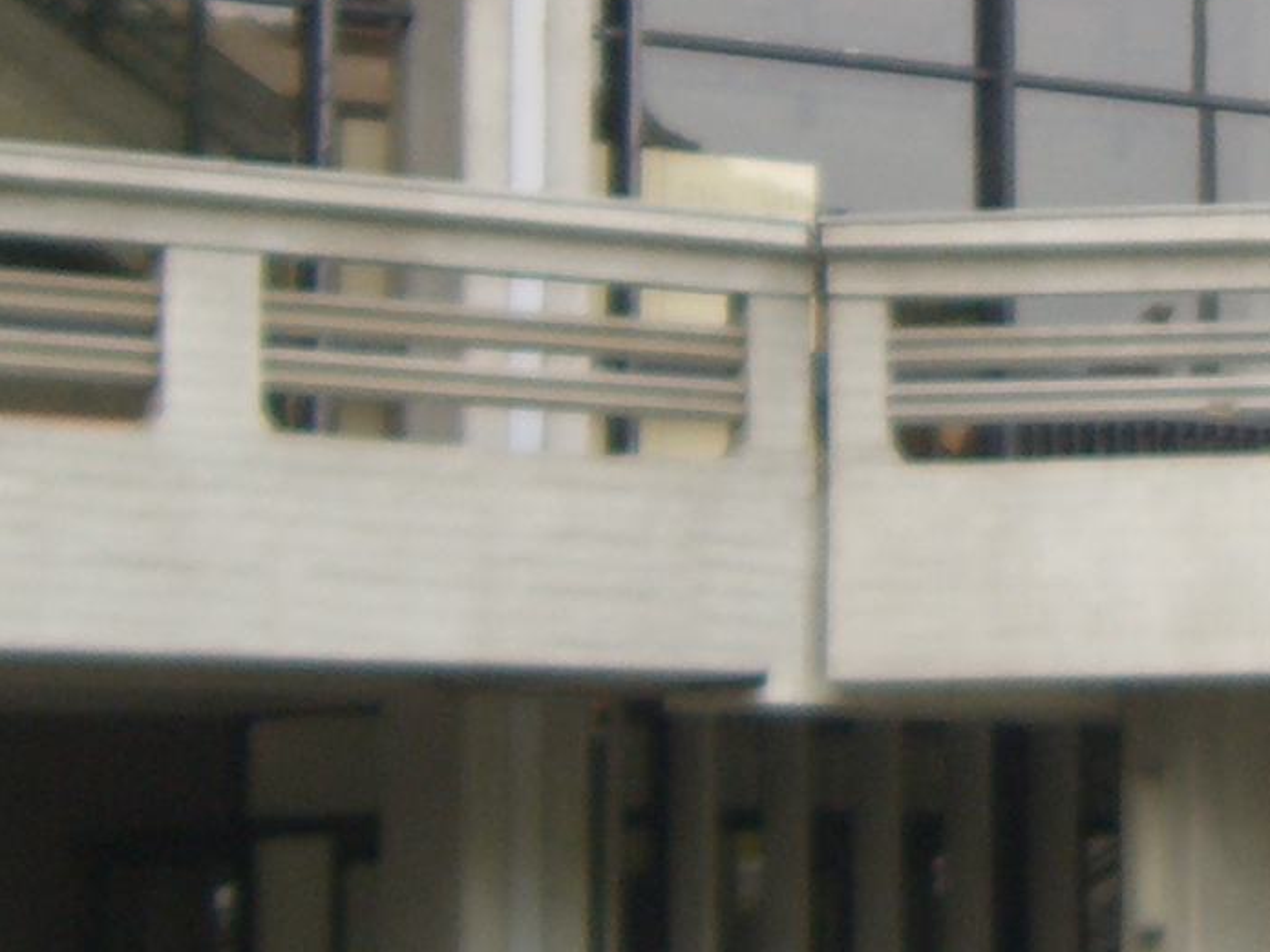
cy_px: 90
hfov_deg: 12.6
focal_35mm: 154
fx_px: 5649
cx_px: 1341
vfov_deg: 9.6
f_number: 2.7
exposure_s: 1/320
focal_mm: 6.2
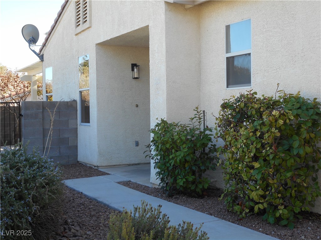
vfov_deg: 28.6
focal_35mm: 51
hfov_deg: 37.5
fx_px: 473
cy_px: 120
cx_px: 160
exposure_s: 1/80
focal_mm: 9.1
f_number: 4.9
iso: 80
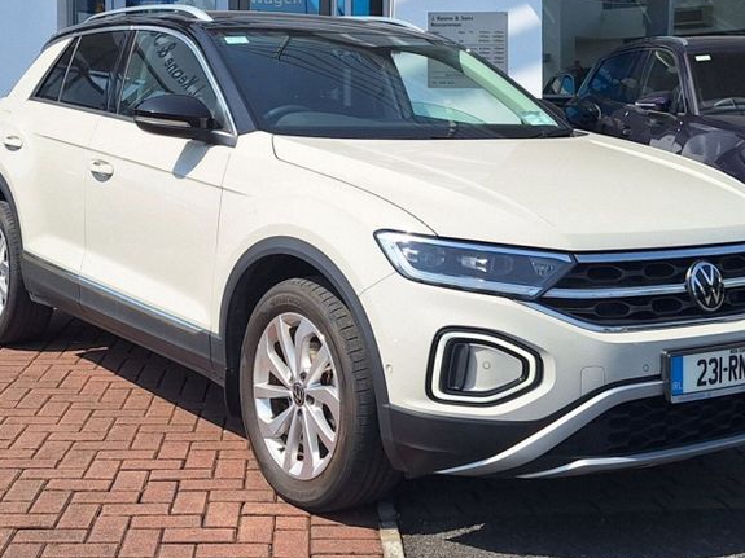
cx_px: 387
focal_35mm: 24
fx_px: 516
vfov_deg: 56.8
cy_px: 276
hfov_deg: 71.6
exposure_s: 1/2755
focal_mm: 5.54
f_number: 1.8
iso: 40
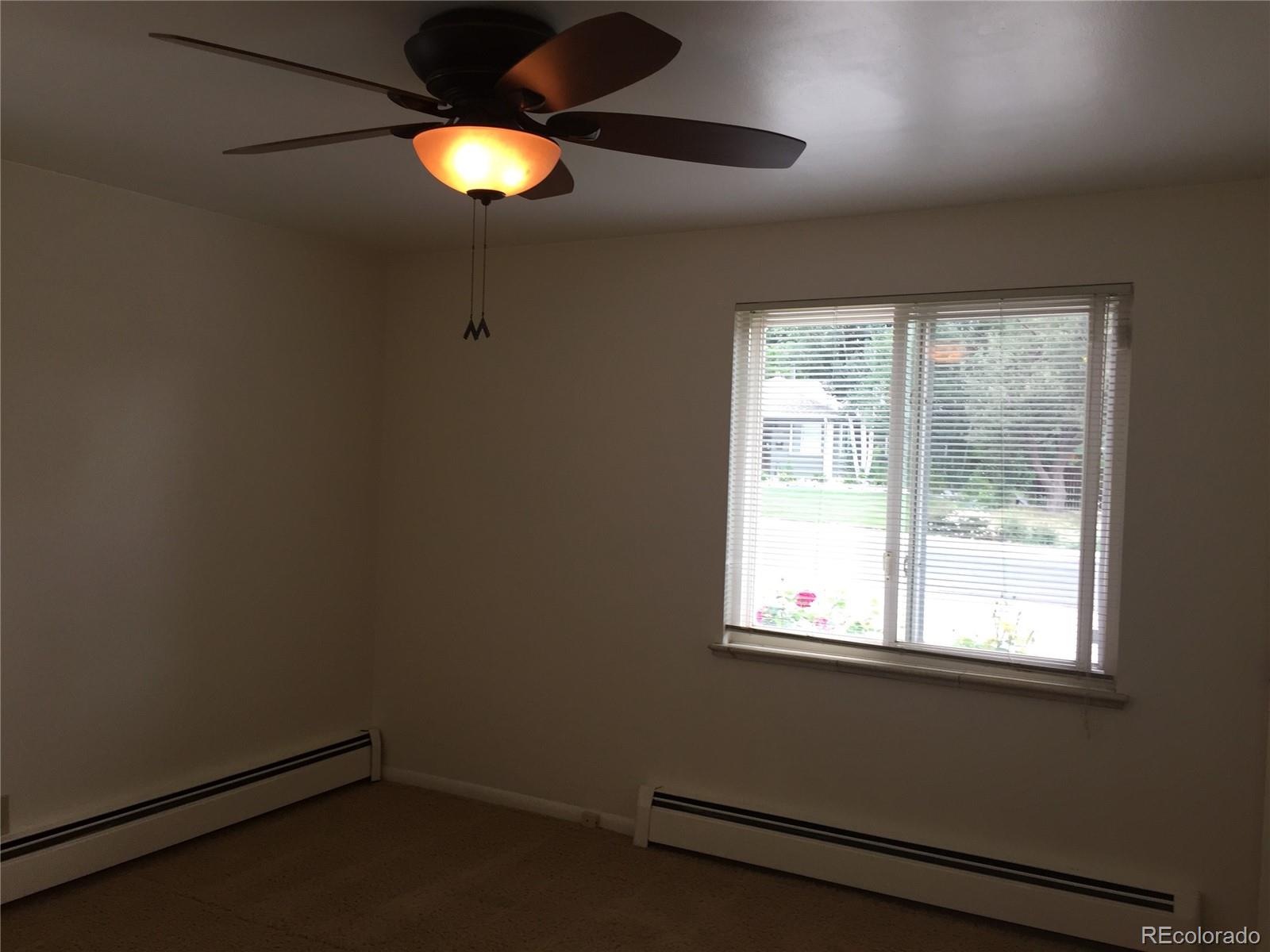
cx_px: 635
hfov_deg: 61.7
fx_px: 1064
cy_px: 476
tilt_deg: -1.0
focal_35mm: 29
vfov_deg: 48.2
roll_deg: -1.5
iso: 50
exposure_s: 1/120
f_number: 2.2
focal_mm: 4.15
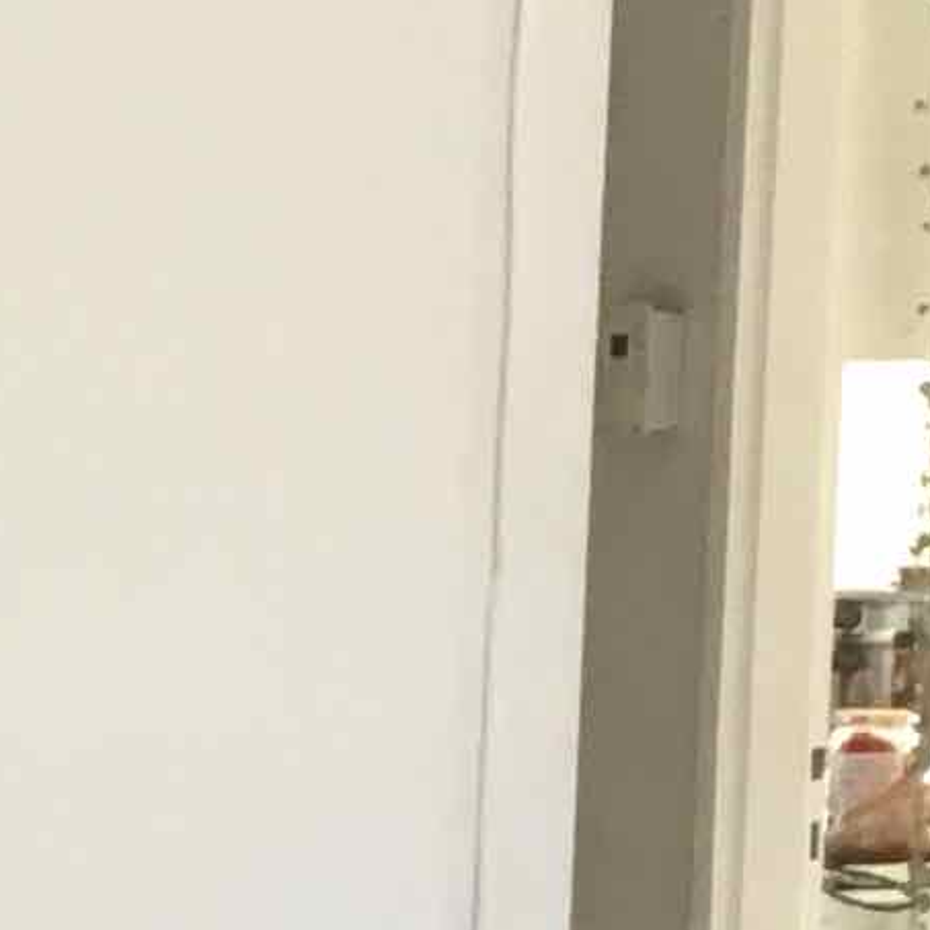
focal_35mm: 228
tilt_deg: -12.3
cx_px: -1277
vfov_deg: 7.5
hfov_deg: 7.2
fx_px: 6930
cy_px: 1603
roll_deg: +0.4
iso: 80
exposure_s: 1/33
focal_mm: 4.15
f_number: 2.2
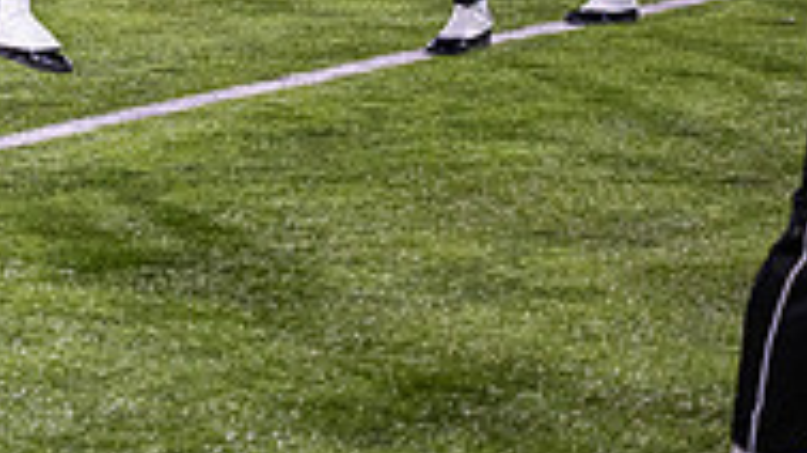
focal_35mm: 225
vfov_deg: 5.3
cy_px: -318
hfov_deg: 9.3
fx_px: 4811
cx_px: -397
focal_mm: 70
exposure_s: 1/500
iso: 1250
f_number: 3.2
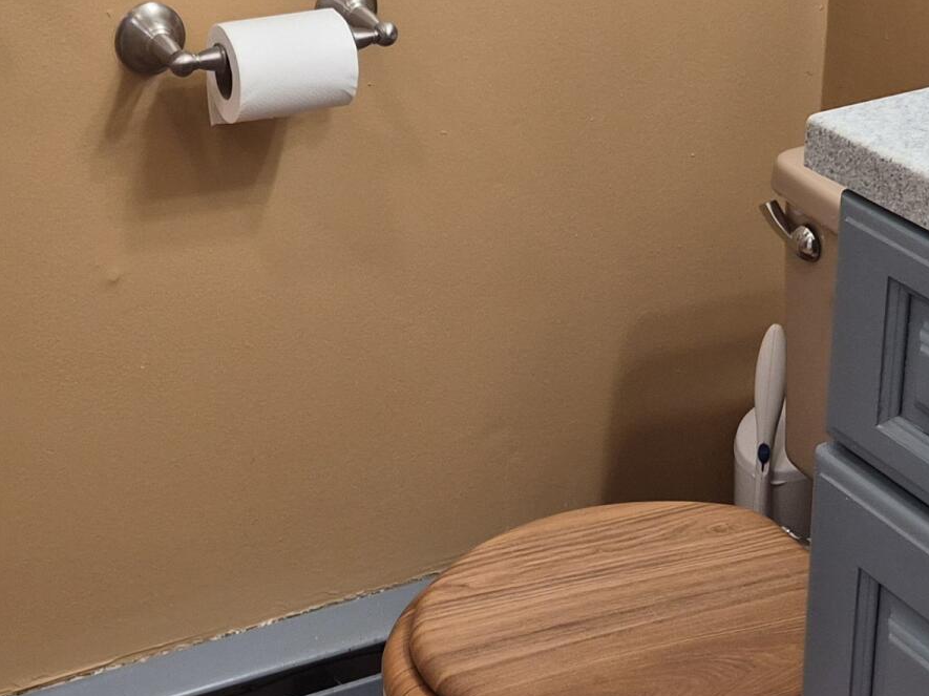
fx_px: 2092
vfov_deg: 18.9
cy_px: 354
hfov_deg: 25.0
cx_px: 498
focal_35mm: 78
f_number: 1.8
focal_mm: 5.4
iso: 200
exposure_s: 1/120
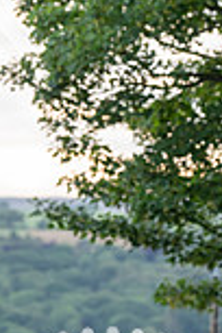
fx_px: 2849
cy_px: 346
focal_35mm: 308
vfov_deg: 6.7
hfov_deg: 4.5
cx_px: 150
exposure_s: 1/640
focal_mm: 105
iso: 1600
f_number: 3.2
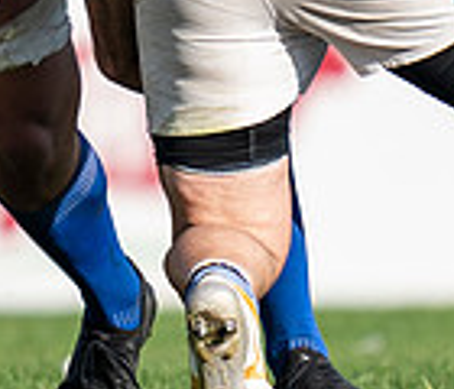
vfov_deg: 0.4
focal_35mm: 3720
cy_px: -371
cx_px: -537
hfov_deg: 0.5
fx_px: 51407
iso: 100
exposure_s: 1/1250
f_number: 2.8
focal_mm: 400
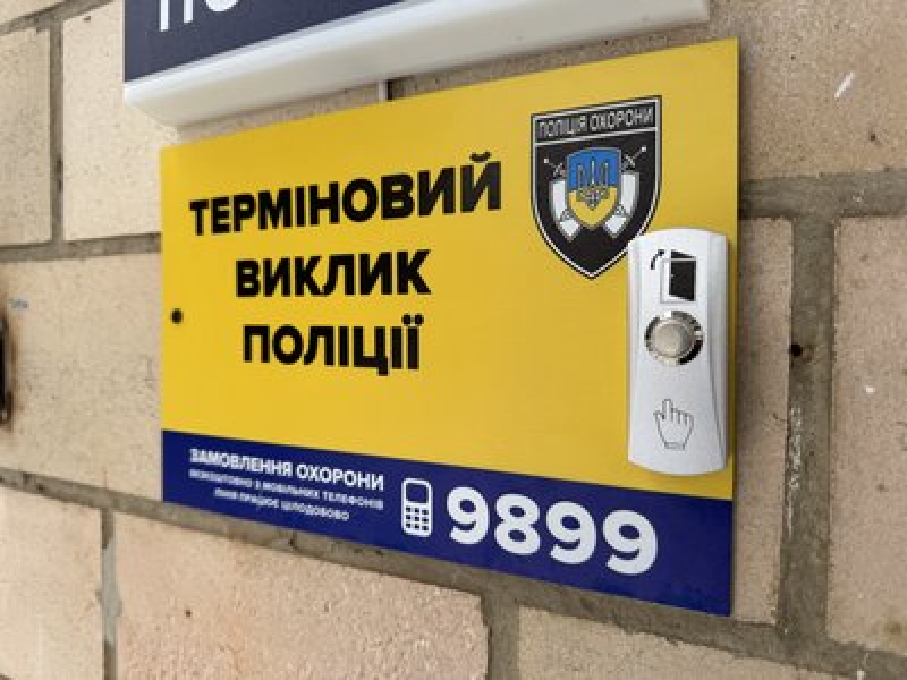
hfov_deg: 71.6
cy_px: 340
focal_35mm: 24
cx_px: 454
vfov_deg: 56.8
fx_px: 629
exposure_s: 1/671
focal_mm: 6.76
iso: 80
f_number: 1.78
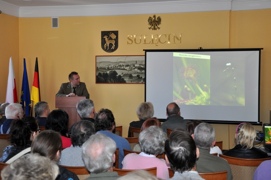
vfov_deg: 25.7
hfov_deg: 37.9
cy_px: 90
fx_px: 395
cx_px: 136
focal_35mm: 52
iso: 800
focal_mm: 35
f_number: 4.5
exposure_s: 1/60
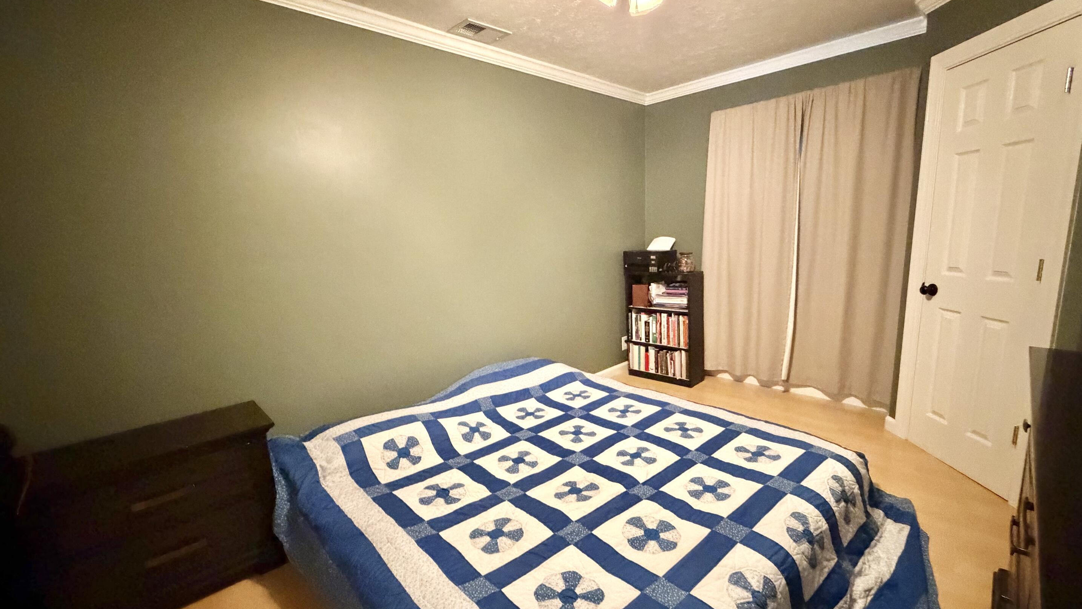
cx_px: 561
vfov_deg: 67.1
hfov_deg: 99.3
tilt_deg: -10.7
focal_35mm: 16
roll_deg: +2.5
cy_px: 315
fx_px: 459
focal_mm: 2.22
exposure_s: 1/40
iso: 1250
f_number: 2.2
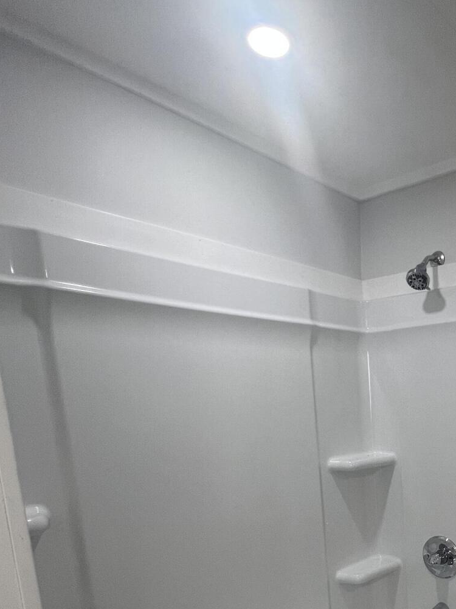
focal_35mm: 26
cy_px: 481
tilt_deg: -8.2
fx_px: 457
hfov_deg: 46.9
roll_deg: +2.6
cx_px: 424
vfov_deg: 62.1
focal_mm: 1.57
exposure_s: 1/120
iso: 125
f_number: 1.8
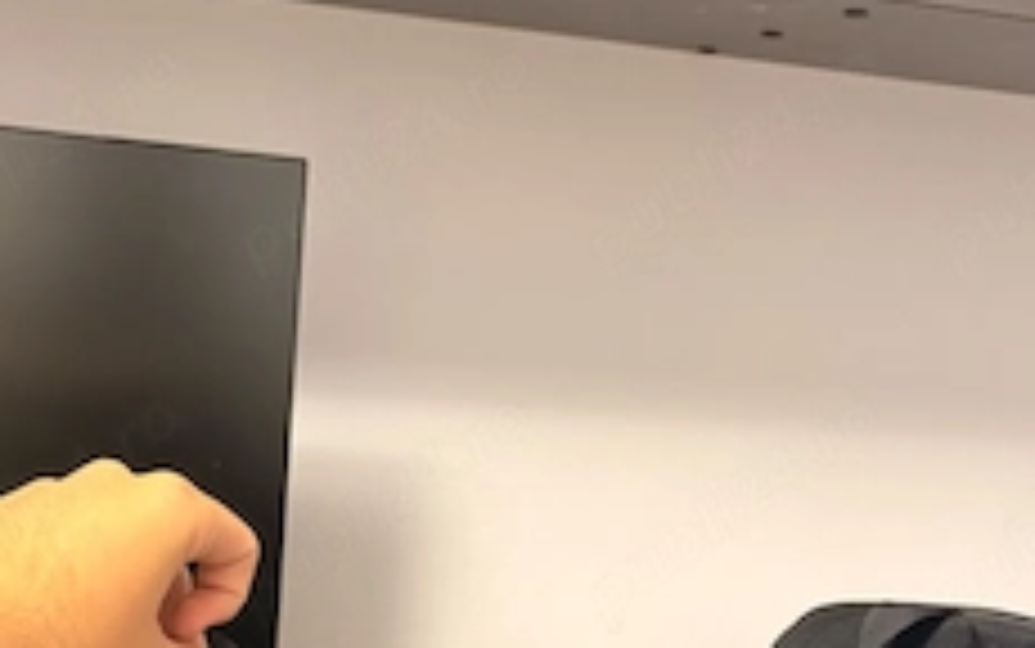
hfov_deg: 41.8
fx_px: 1355
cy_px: 562
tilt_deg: -12.7
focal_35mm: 48
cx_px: 472
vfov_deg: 26.2
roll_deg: -4.7
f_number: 1.6
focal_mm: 5.96
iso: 250
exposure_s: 1/50
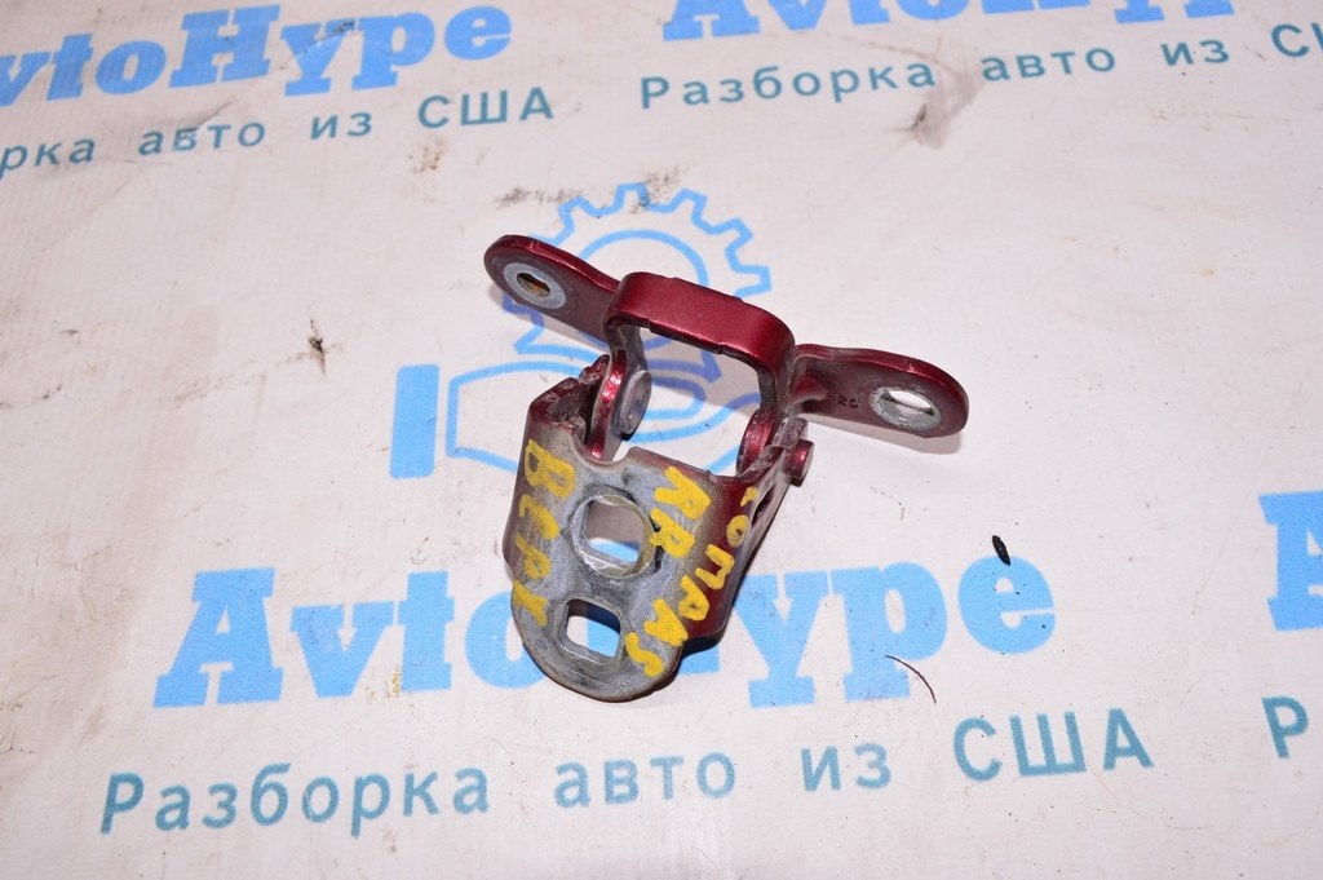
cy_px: 440
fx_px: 1157
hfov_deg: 59.5
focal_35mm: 32
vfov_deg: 41.6
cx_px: 662
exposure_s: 1/125
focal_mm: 21
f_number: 8
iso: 1600
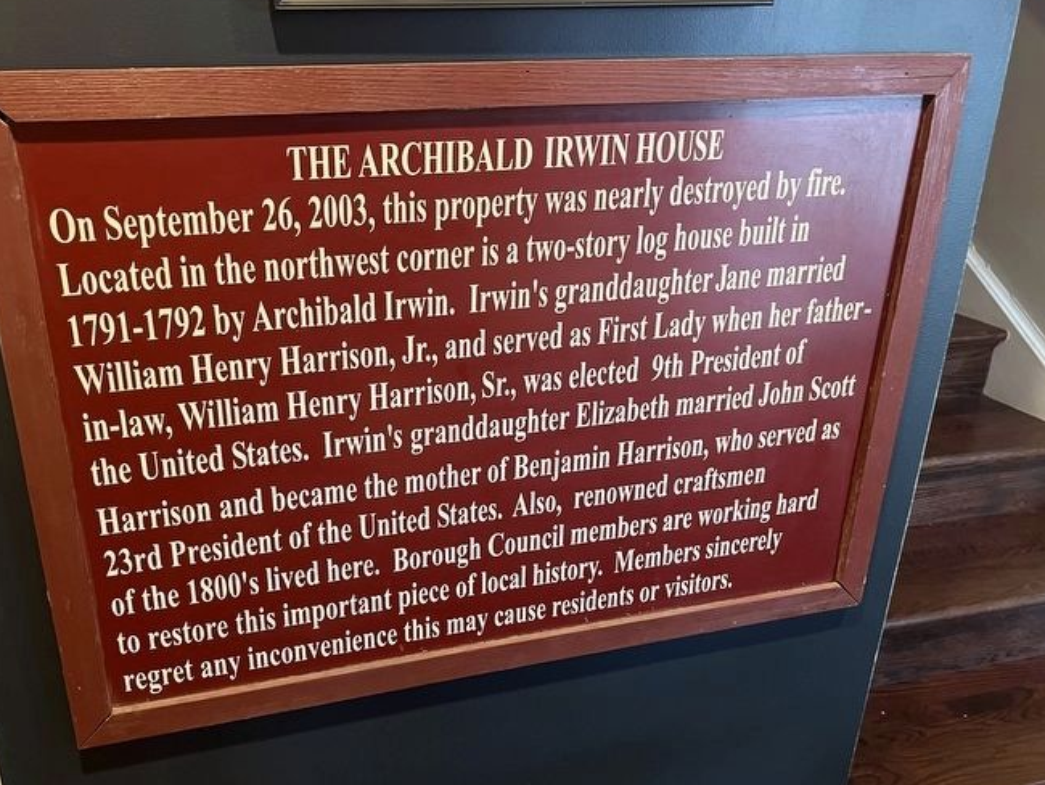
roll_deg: -0.2
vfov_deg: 44.1
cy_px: 433
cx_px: 428
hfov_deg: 56.4
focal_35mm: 32
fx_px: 966
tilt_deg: -22.8
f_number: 1.6
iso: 400
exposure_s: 1/40
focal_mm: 5.1
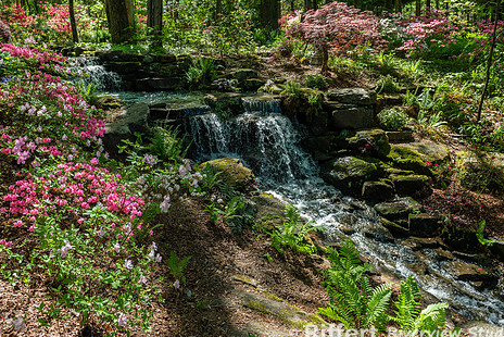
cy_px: 142
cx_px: 216
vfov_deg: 43.5
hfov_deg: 61.6
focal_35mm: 30
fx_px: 420
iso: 360
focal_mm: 24
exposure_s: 1/160
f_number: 8
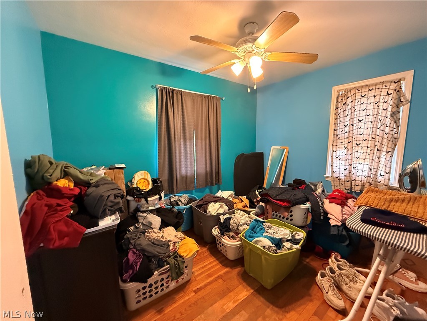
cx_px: 214
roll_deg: +0.2
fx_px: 173
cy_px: 160
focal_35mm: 14
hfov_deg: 102.1
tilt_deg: -7.0
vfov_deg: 85.7
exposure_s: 1/60
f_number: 2.2
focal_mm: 2.22
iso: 800
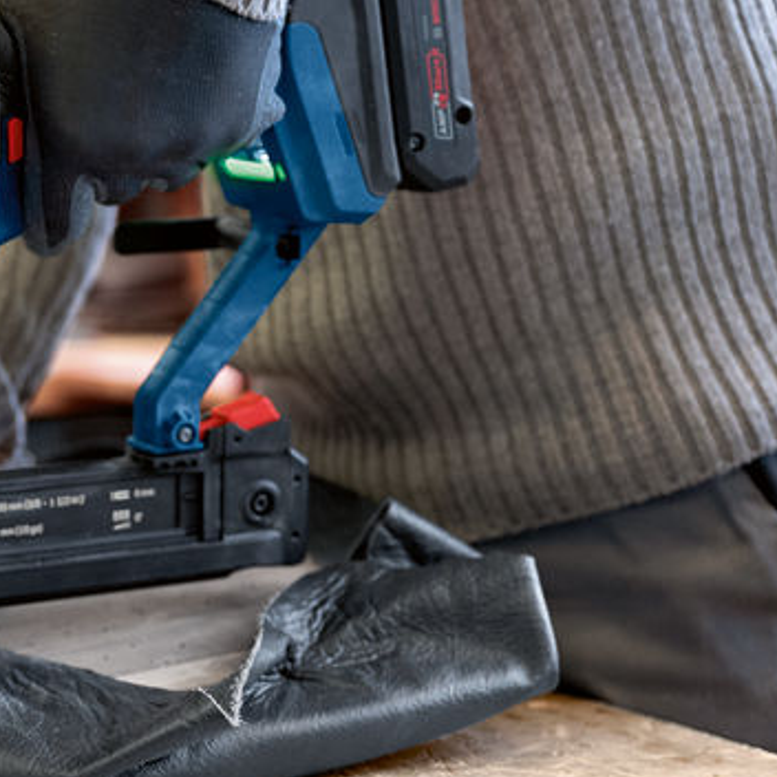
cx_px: 26
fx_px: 2108
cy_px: 304
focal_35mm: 83
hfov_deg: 20.3
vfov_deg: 20.9
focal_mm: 43
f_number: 3.2
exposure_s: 1/125
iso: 1250
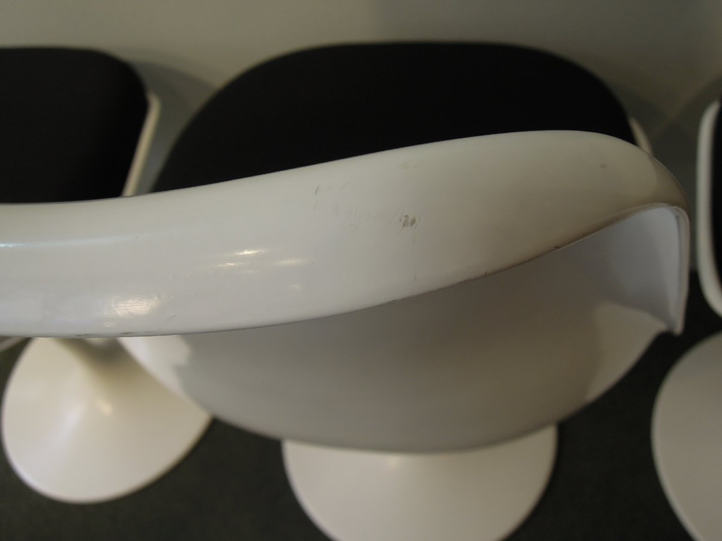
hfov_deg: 58.4
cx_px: 361
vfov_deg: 45.4
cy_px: 270
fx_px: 647
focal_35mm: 31
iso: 160
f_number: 3
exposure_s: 1/50
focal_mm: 5.5
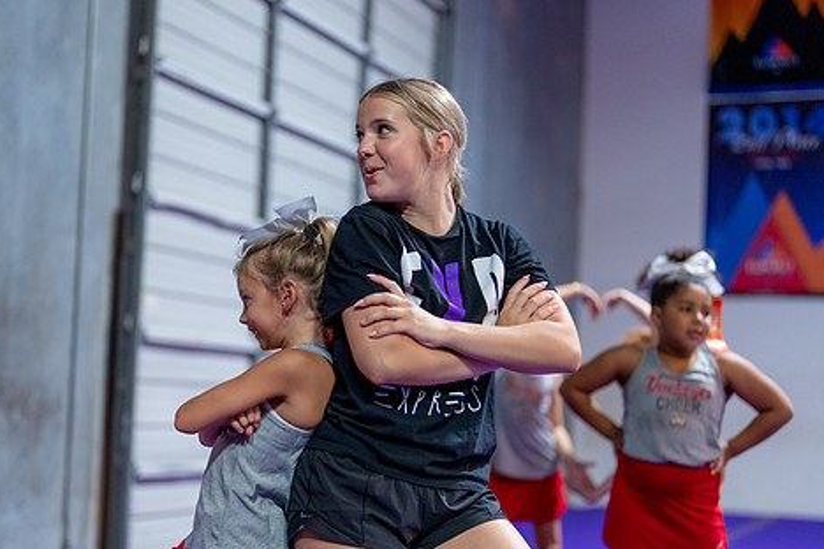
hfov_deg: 32.3
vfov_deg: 21.9
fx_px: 1419
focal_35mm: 62
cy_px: 326
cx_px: 333
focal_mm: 50
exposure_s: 1/800
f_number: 1.2
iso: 1600
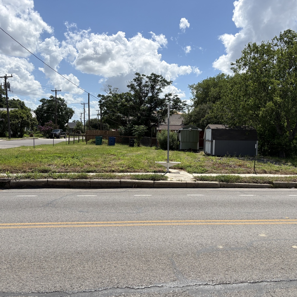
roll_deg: -1.6
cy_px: 148
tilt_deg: -1.9
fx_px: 301
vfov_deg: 52.5
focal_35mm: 31
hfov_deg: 52.4
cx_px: 169
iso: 50
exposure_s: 1/5348
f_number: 1.6
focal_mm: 5.96
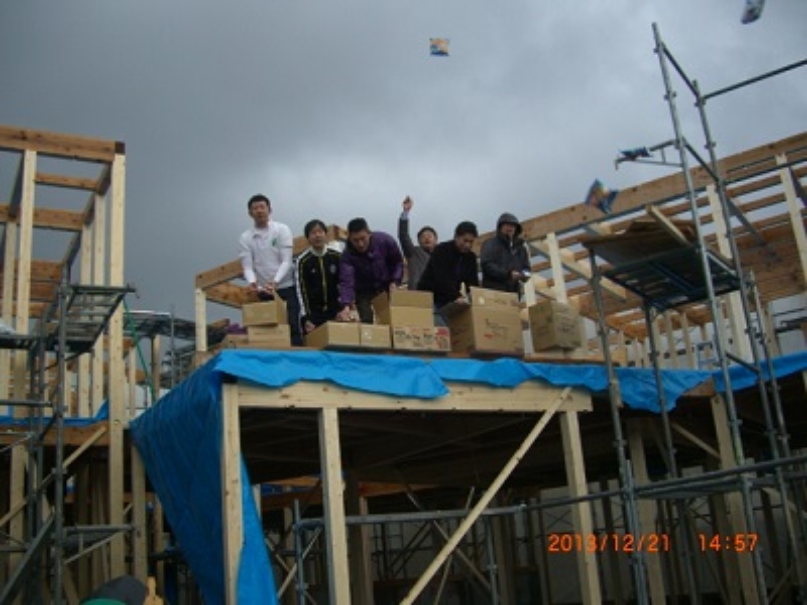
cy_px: 302
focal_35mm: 38
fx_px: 886
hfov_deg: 49.0
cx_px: 404
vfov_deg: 37.7
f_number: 2.8
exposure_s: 1/160
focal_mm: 7.9
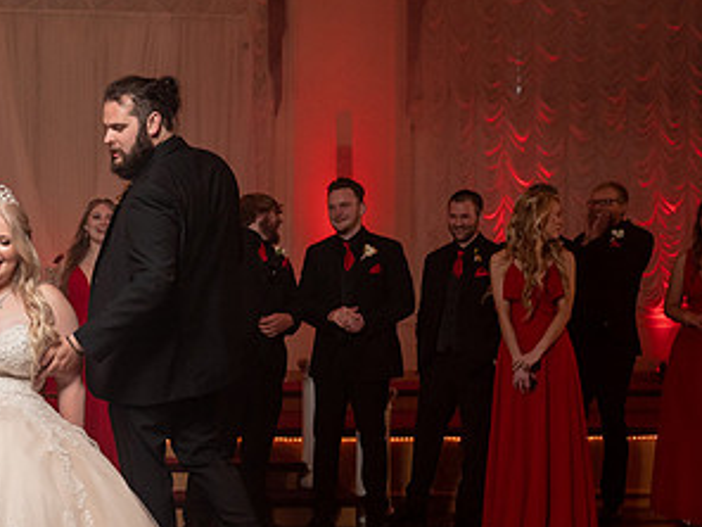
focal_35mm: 61
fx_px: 1237
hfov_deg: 30.9
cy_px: 392
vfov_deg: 23.8
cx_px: 141
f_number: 4
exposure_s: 1/200
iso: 2000
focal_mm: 30
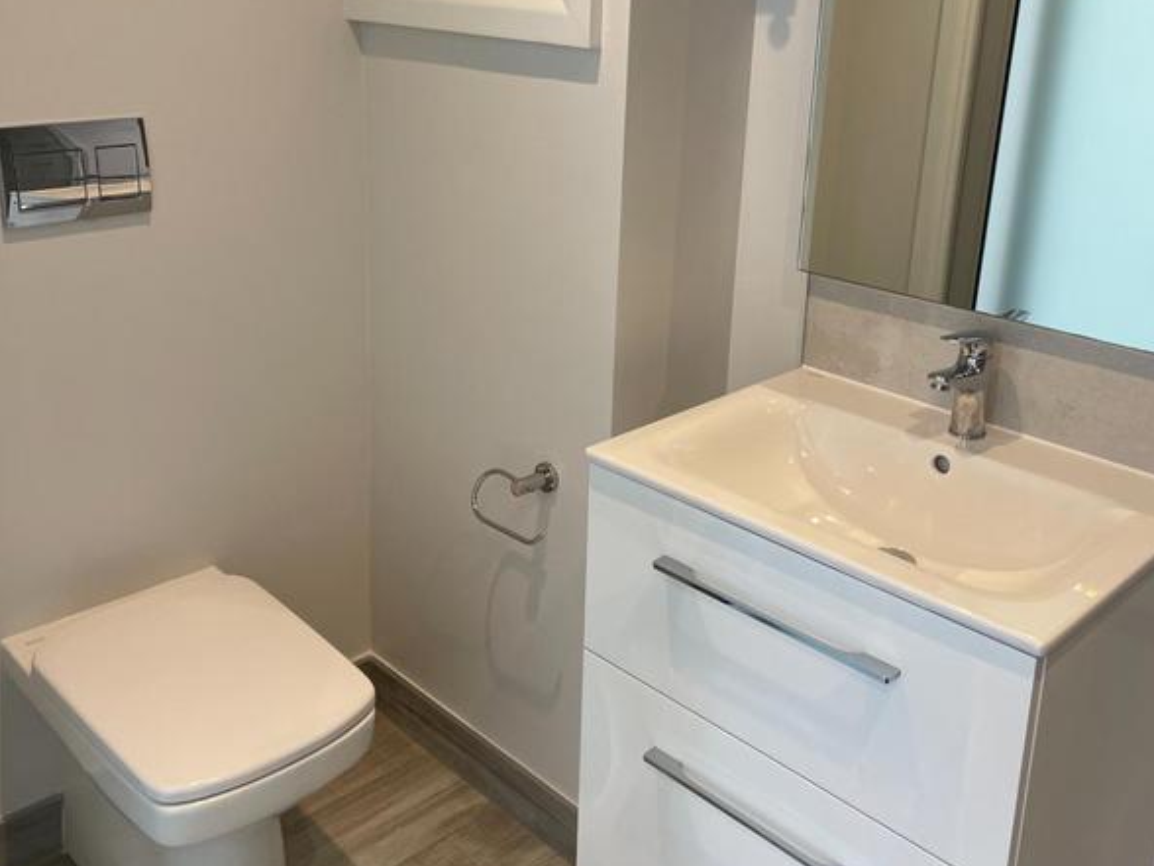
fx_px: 1133
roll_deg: -1.1
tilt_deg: -15.6
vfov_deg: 41.3
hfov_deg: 54.0
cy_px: 291
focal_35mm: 34
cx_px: 587
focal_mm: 5.1
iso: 125
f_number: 1.6
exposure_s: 1/121
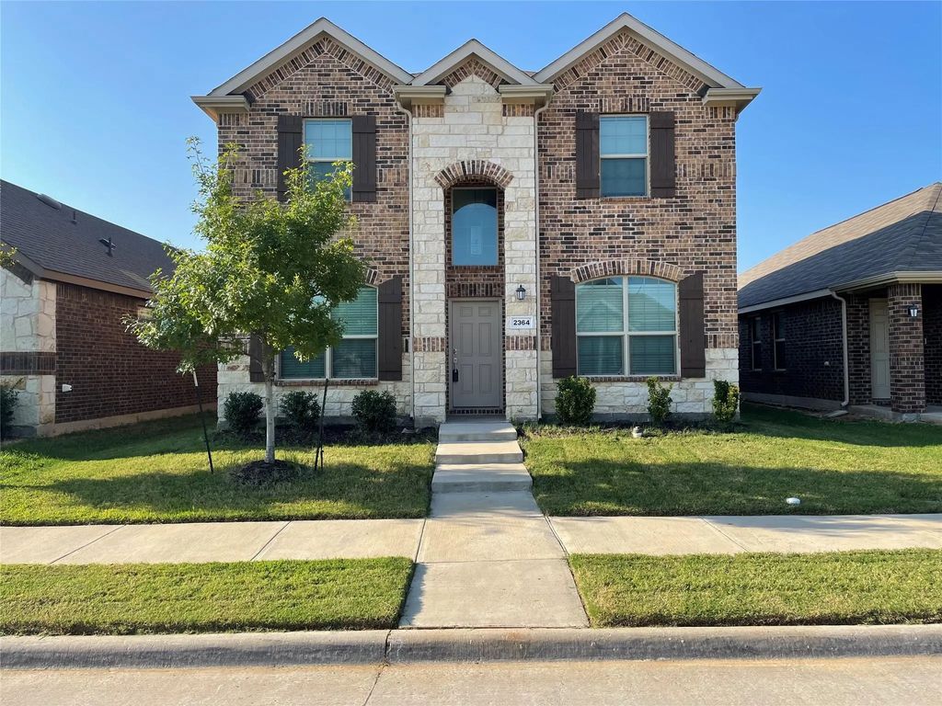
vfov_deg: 53.1
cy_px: 353
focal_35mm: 26
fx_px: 708
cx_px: 471
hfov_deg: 67.3
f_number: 1.6
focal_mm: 4.2
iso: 32
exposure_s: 1/1770
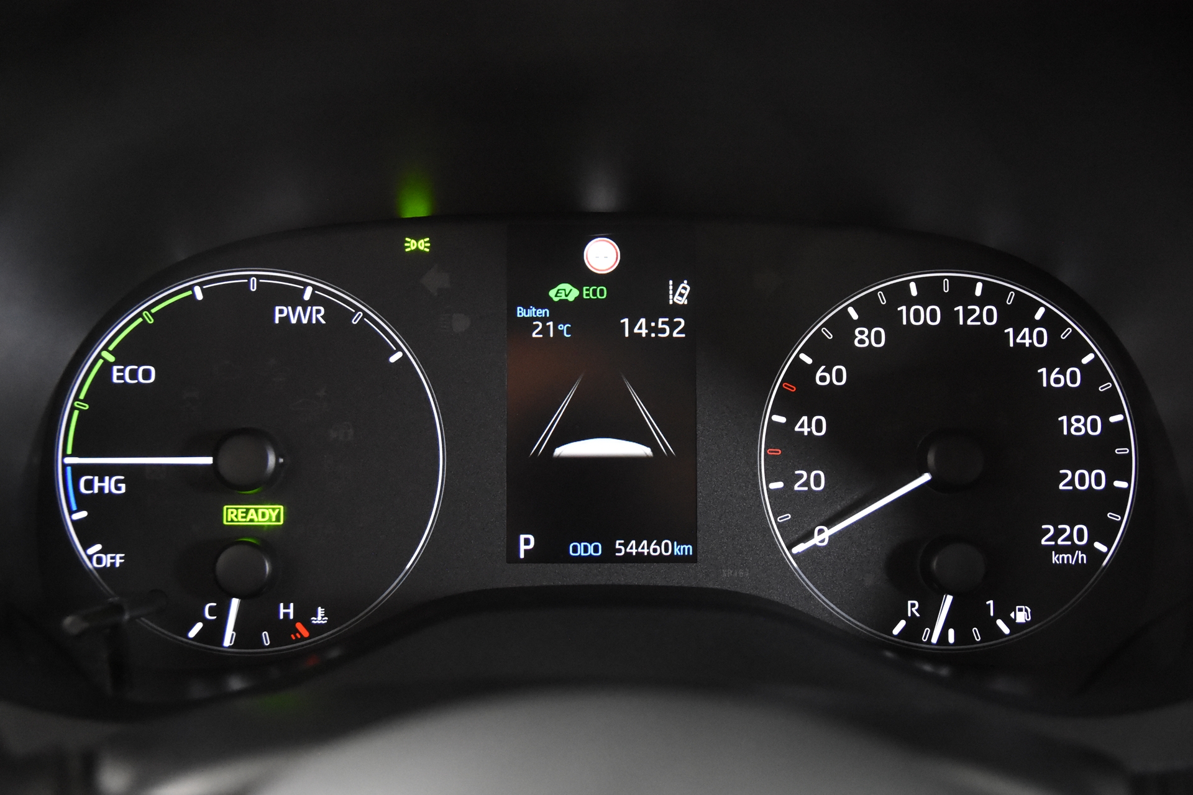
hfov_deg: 42.3
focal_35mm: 46
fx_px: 1541
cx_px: 596
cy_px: 398
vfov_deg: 28.9
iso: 6400
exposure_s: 1/50
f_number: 3.3
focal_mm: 31
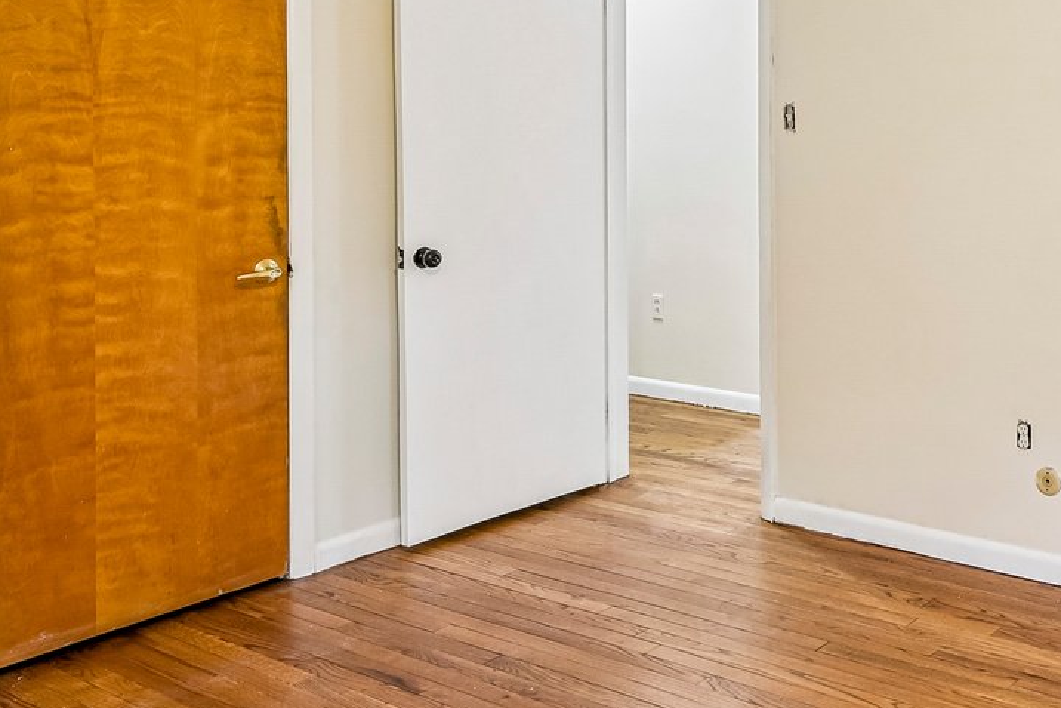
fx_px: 1179
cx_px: 1017
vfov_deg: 32.3
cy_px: 116
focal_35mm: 40
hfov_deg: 42.9
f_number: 8
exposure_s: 1/5
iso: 400
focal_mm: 14
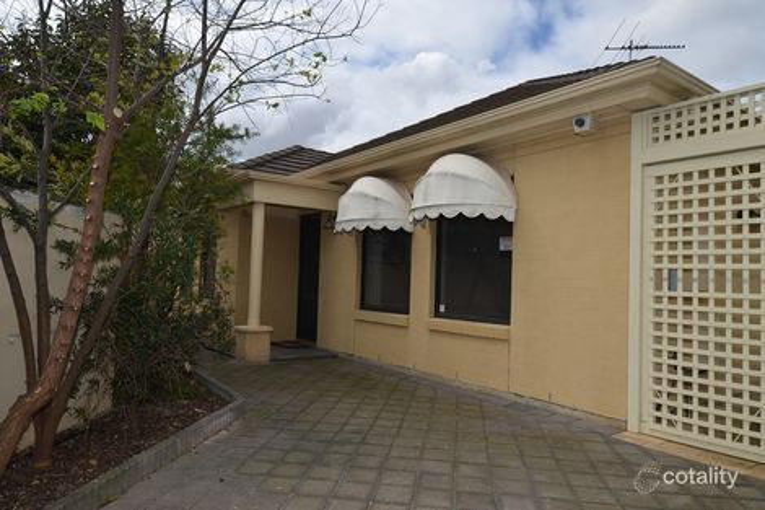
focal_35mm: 24
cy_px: 255
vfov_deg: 53.1
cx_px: 382
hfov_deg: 73.8
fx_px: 510
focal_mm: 16
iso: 100
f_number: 8
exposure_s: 1/250
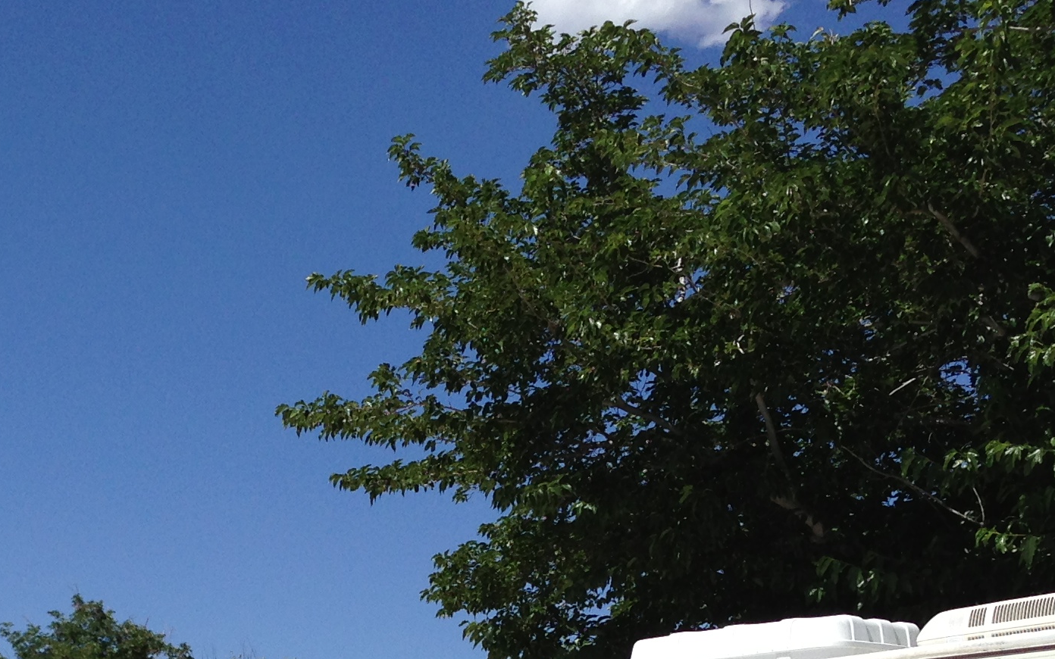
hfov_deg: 24.8
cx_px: 198
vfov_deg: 15.3
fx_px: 2358
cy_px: 818
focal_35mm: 82
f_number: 2.4
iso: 50
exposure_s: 1/2358
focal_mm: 4.13
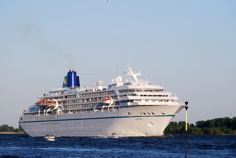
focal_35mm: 174
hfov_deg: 11.8
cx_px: 118
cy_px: 79
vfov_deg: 7.9
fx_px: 1142
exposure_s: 1/500
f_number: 5.6
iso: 100
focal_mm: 116
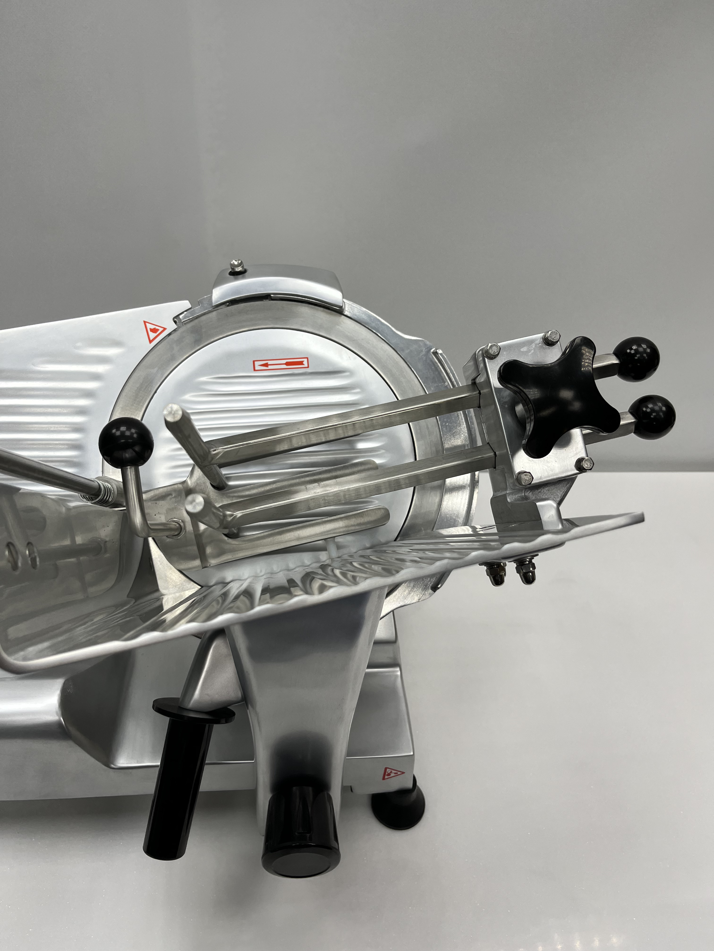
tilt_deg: -39.2
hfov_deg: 53.1
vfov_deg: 67.3
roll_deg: -3.0
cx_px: 357
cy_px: 476
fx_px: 715
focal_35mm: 26
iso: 40
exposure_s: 1/185
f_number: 1.6
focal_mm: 5.1
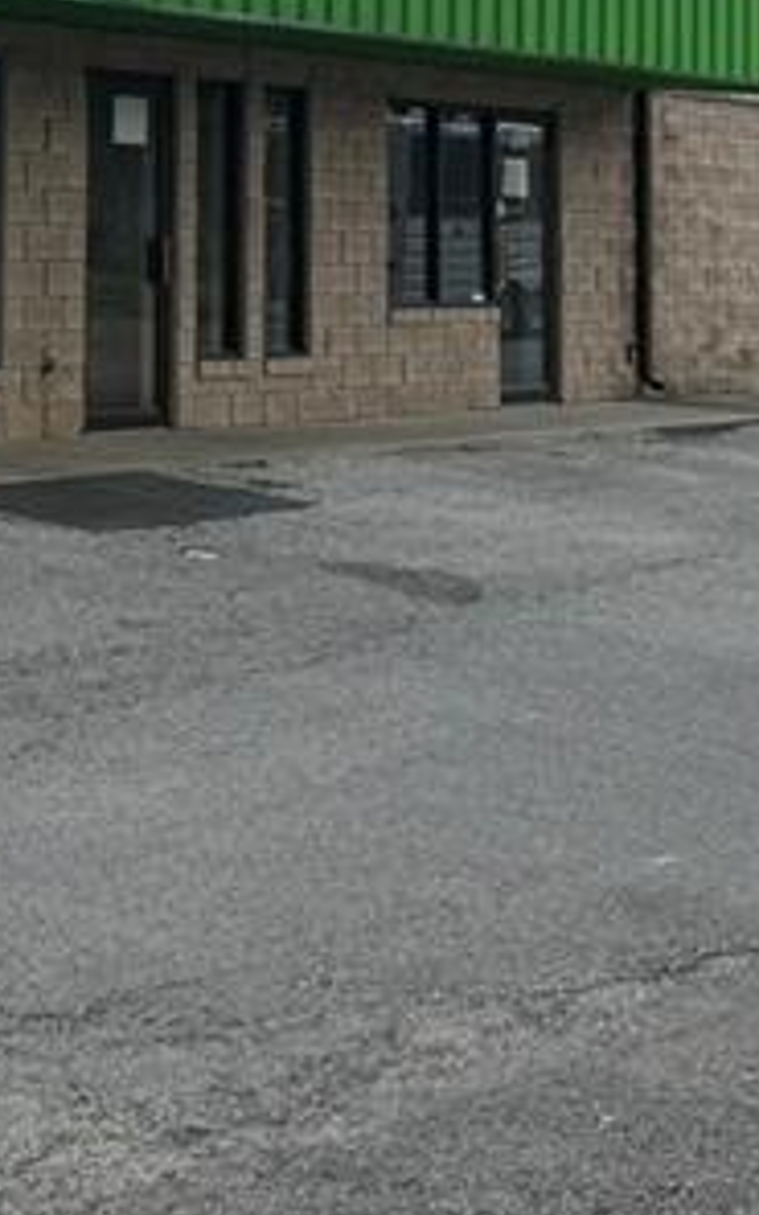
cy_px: -33
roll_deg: -0.8
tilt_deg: +6.3
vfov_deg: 22.5
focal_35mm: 88
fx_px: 2912
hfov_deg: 14.3
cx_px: -189
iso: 80
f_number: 1.78
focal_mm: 6.76
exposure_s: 1/4673
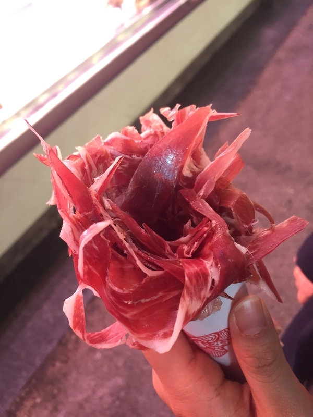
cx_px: 156
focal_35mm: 29
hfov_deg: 48.2
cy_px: 208
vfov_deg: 61.7
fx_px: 350
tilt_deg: -49.3
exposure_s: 1/33
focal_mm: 4.15
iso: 64
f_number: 2.2
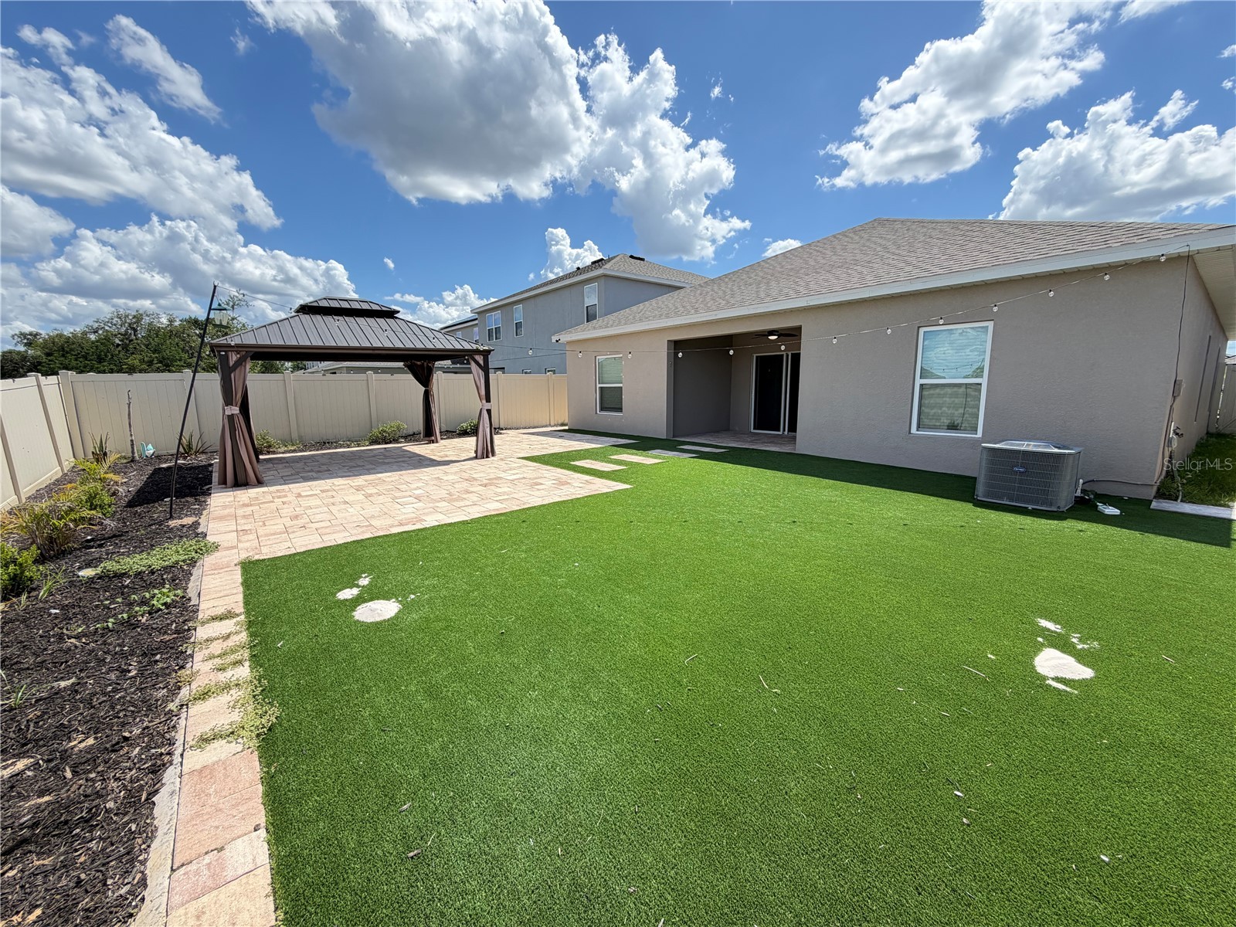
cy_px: 464
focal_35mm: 14
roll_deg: +0.5
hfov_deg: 102.1
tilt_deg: -9.2
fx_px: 500
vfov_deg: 85.7
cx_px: 618
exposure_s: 1/770
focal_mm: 2.22
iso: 32
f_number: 2.2
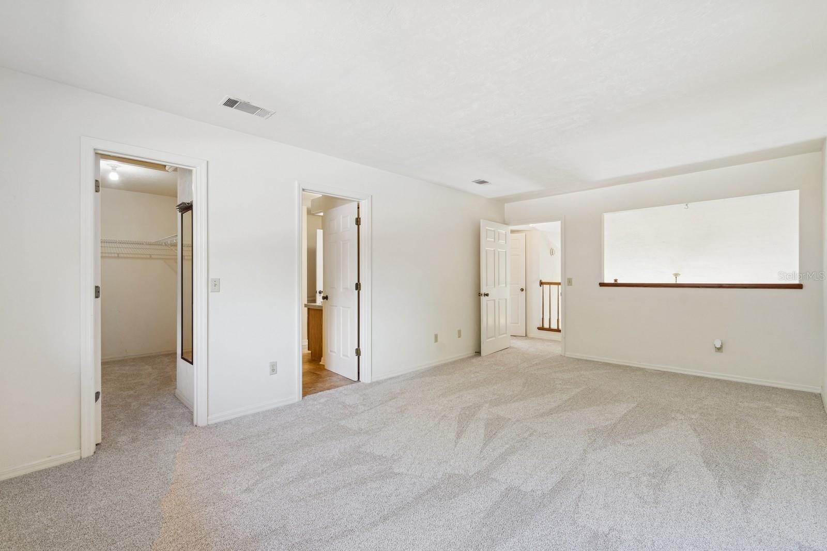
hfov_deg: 100.4
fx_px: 344
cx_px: 414
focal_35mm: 15
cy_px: 276
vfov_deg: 77.3
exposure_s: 1/8
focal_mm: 10
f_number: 8
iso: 200
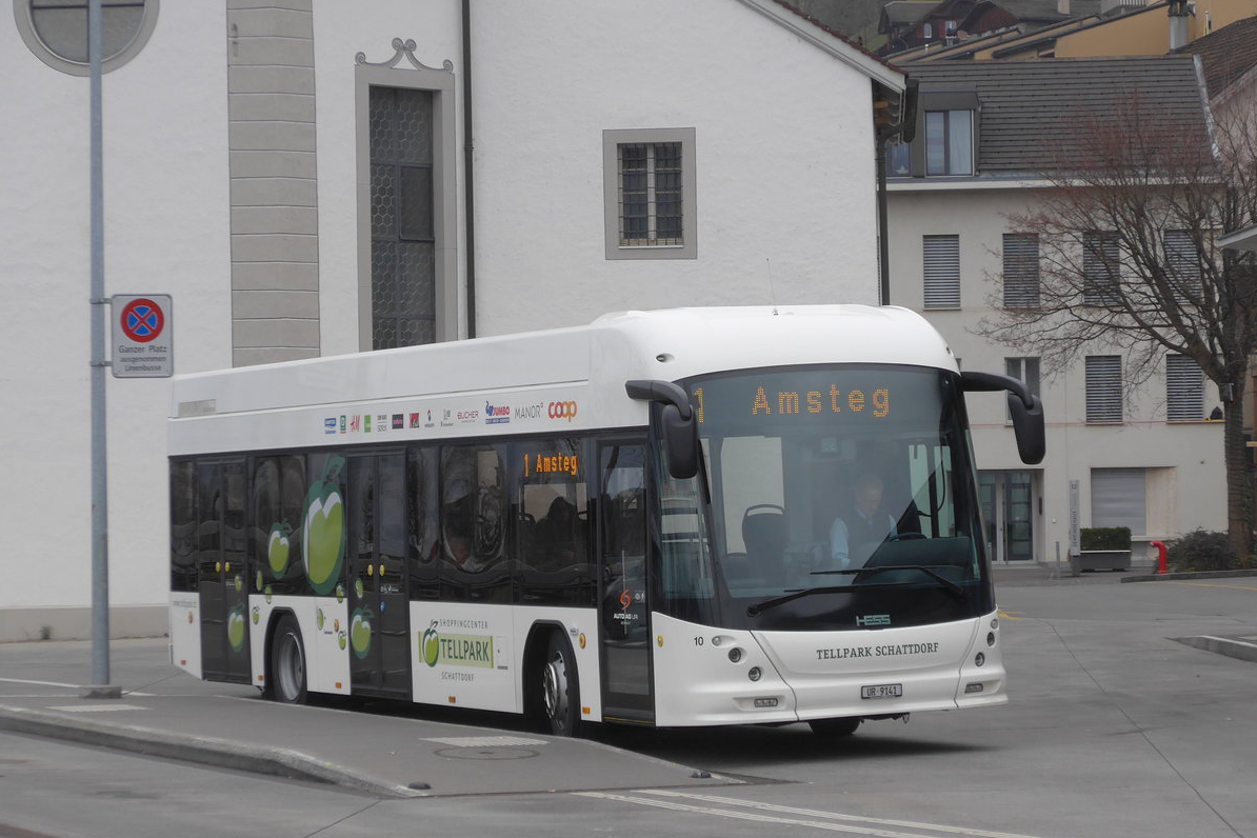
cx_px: 630
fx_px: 4015
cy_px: 460
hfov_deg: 17.8
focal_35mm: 115
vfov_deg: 11.9
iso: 160
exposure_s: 1/200
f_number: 4.9
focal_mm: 21.6
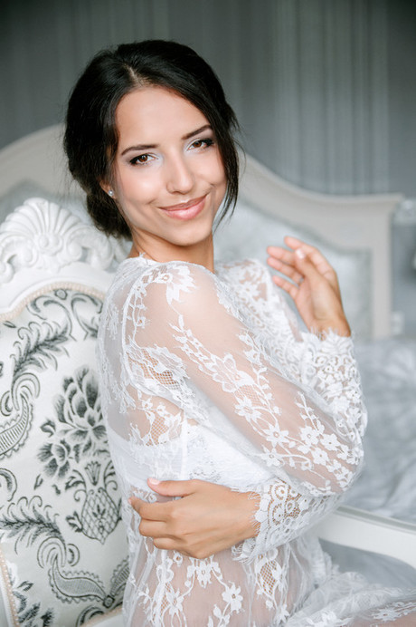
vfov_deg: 33.4
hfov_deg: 22.6
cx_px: 208
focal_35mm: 60
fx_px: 1042
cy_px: 314
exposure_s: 1/60
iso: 250
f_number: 2.8
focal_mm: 40
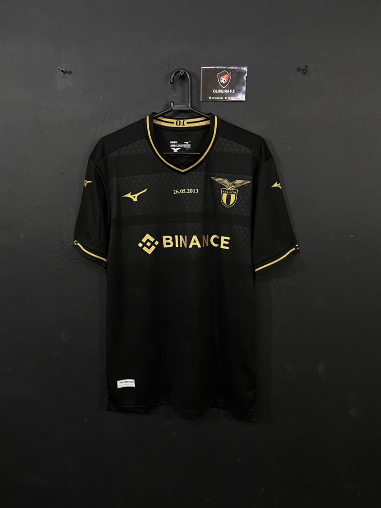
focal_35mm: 26
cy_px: 254
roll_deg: +0.1
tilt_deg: -10.0
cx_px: 190
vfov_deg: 67.3
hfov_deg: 53.1
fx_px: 382
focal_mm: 4.25
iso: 400
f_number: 1.8
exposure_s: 1/60
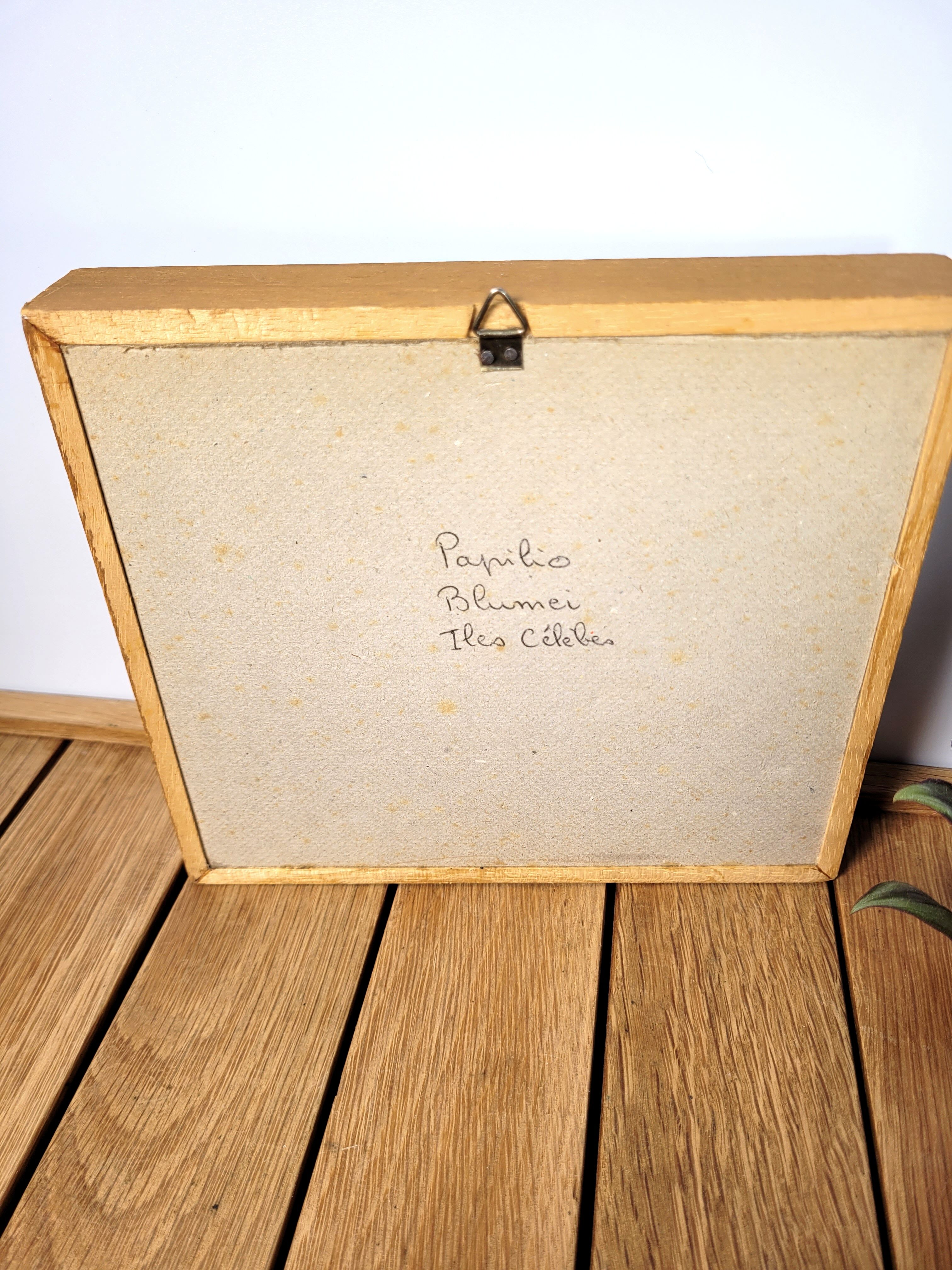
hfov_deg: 53.1
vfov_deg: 67.3
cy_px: 635
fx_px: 953
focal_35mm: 26
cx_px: 476
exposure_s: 1/724
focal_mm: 5.4
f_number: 1.8
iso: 40
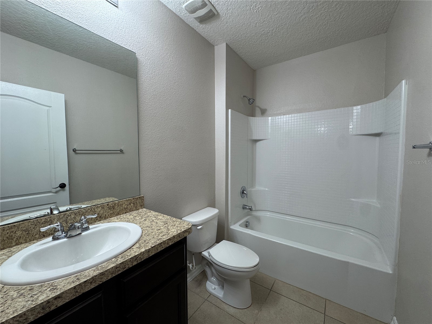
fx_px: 175
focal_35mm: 14
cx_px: 216
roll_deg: +0.3
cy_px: 162
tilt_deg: -3.1
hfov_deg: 102.1
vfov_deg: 85.7
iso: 160
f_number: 2.2
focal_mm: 2.22
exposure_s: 1/120
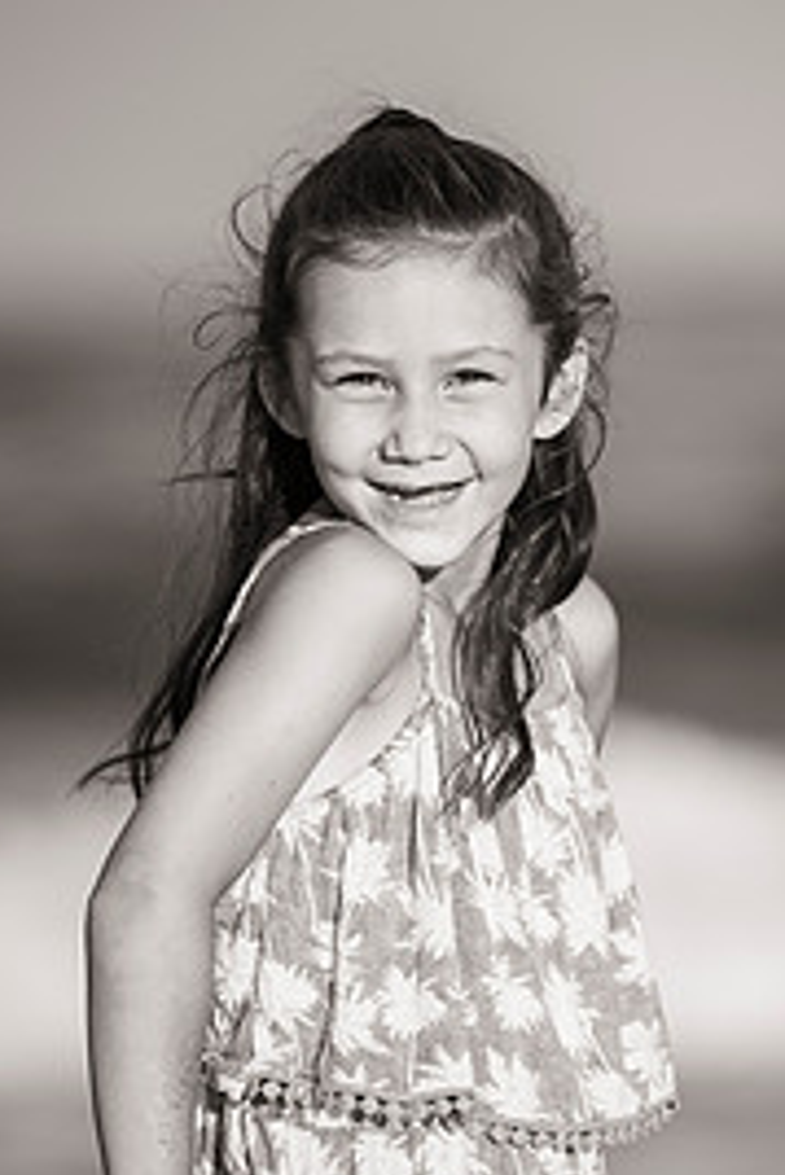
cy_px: 644
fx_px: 10975
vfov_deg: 6.1
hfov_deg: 4.1
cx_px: 395
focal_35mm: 336
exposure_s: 1/4000
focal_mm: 200
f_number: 3.2
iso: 250
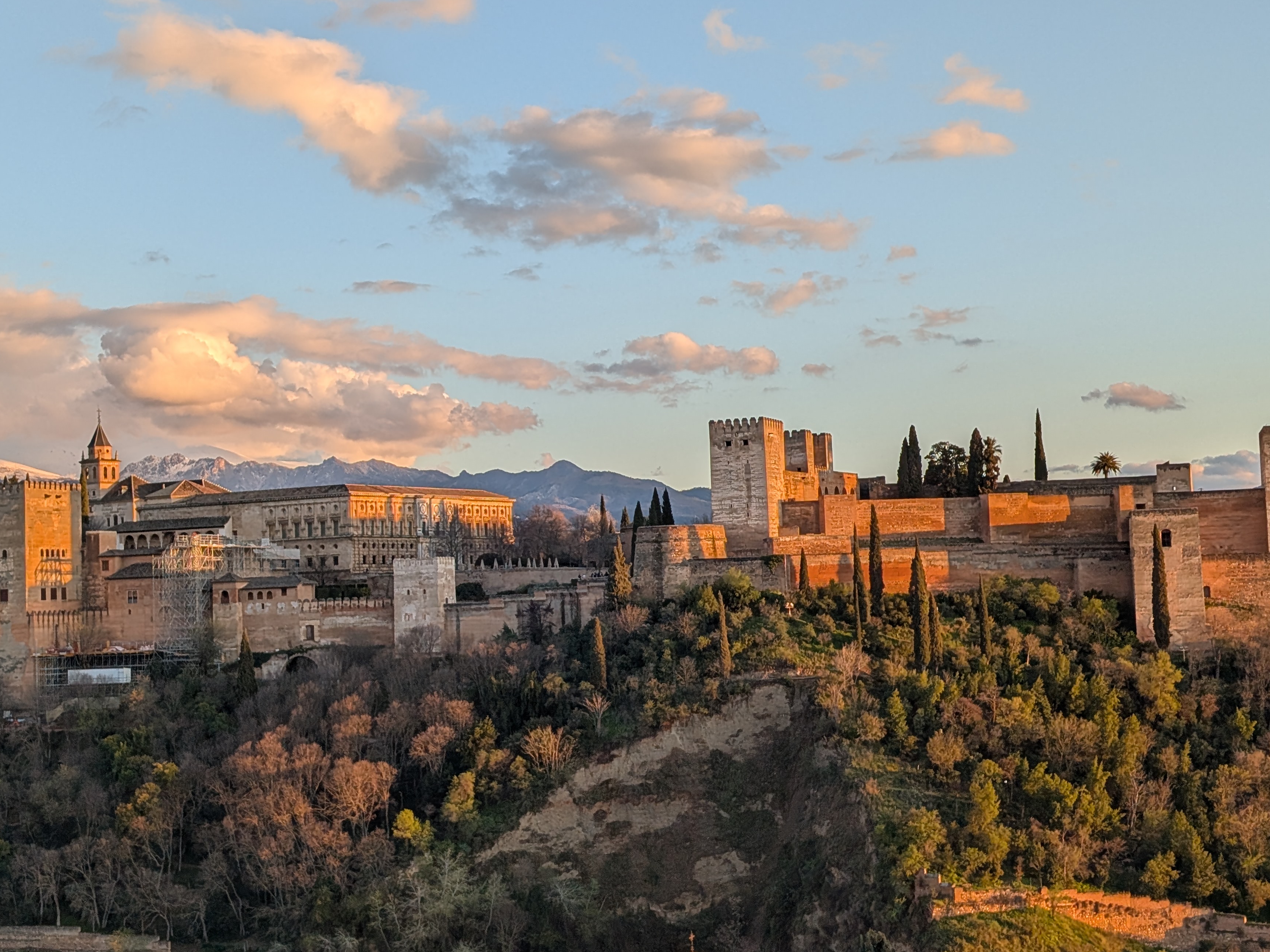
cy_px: 449
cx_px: 542
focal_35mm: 58
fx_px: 2128
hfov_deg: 33.2
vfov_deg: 25.2
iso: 19
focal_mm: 6.9
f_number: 1.68
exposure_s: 1/204
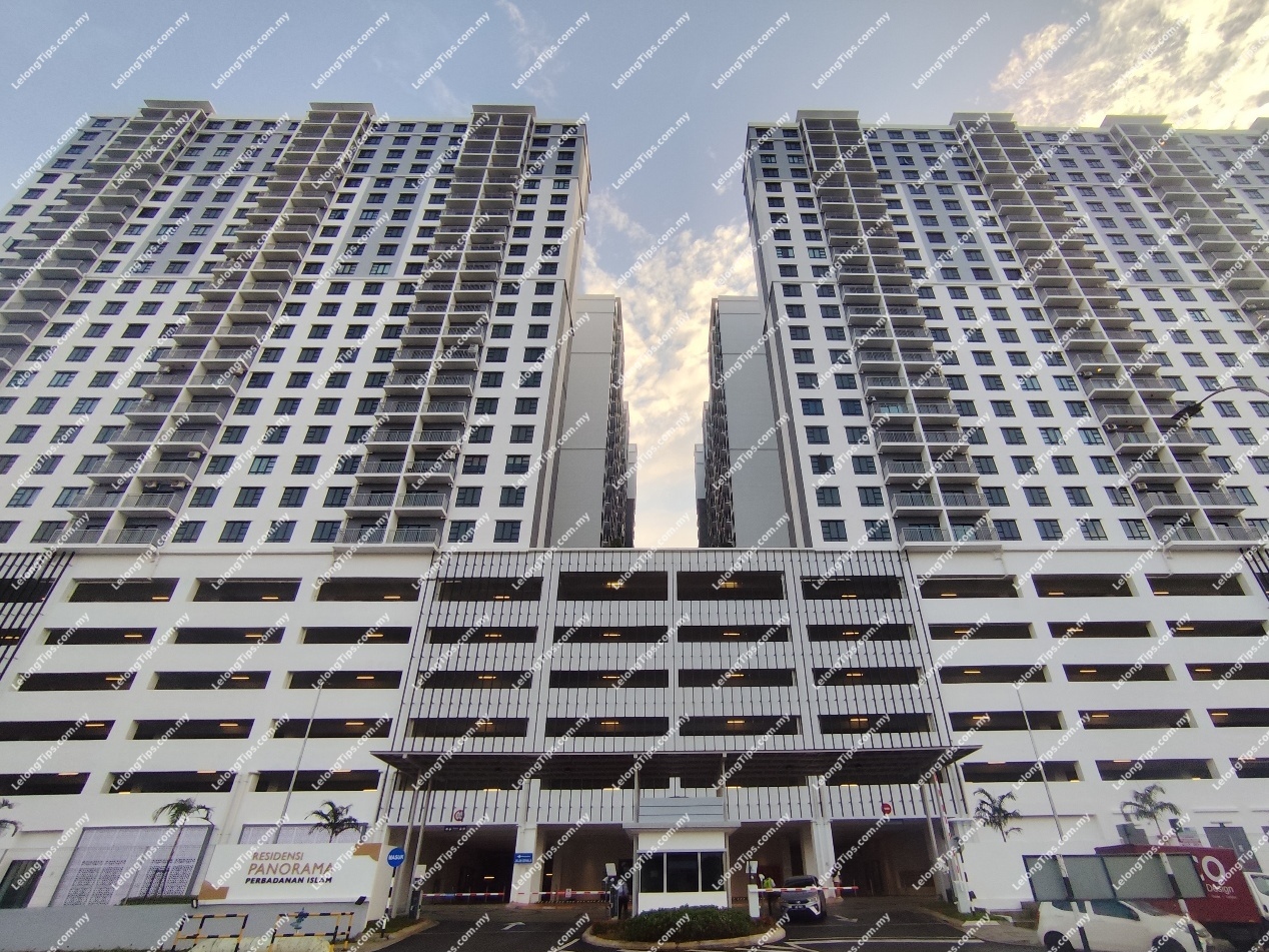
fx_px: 587
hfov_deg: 94.5
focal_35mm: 16
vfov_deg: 78.1
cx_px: 634
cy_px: 476
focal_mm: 1.65
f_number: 2.2
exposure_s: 1/1173
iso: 50
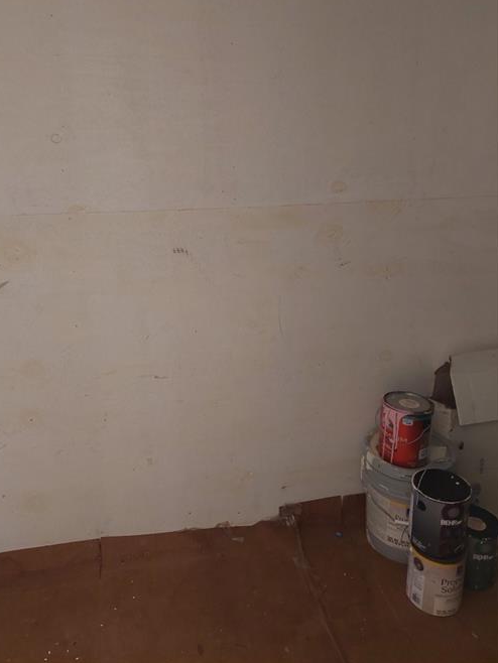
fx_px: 537
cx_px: 214
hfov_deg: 49.6
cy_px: 279
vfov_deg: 63.1
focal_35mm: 28
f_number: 1.8
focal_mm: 5.23
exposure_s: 1/60
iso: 400
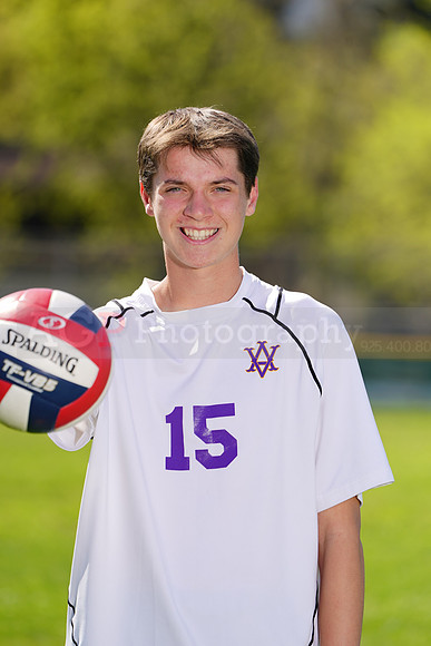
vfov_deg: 6.1
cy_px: 323
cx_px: 216
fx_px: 6084
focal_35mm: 339
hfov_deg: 4.1
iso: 64
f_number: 7.1
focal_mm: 339
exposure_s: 1/200
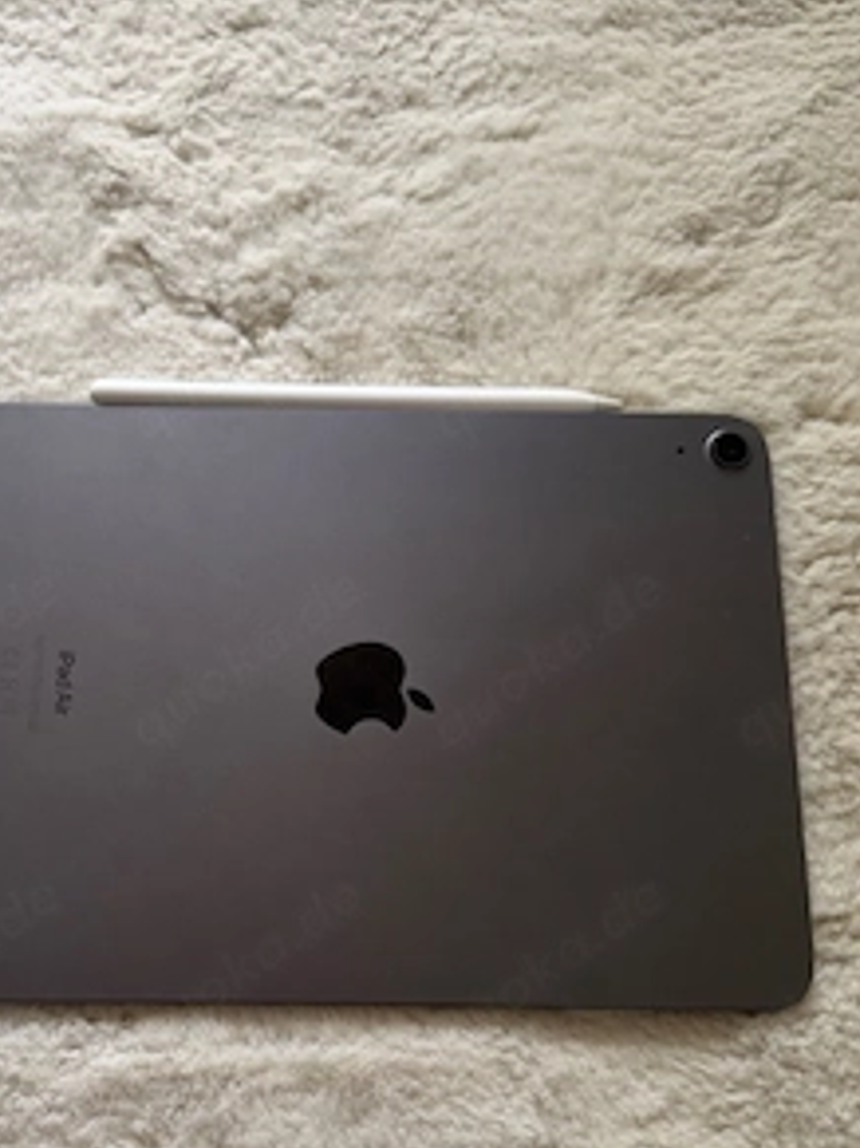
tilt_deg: -75.9
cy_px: 702
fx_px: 1094
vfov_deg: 54.9
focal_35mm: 33
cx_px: 331
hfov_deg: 42.6
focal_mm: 6.76
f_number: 1.78
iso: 200
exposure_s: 1/121
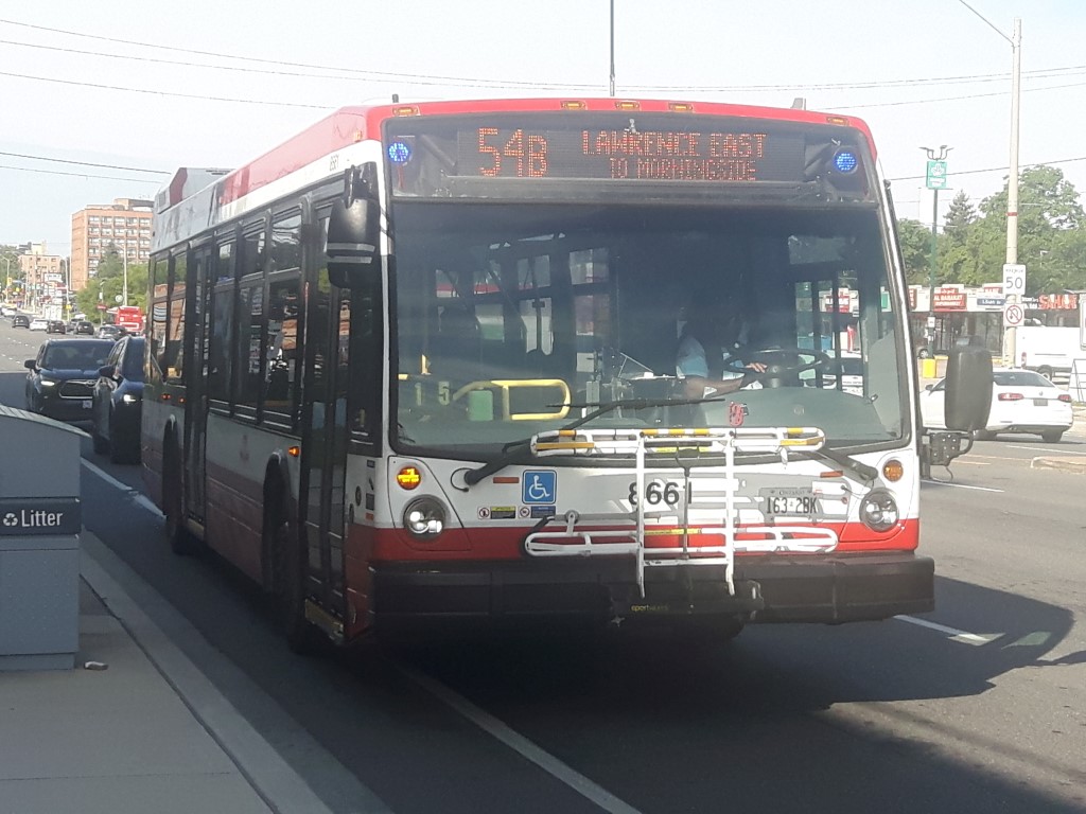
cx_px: 543
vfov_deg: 45.4
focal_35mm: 31
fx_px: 973
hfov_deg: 58.4
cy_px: 407
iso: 40
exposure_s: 1/794
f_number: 1.9
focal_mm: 3.7
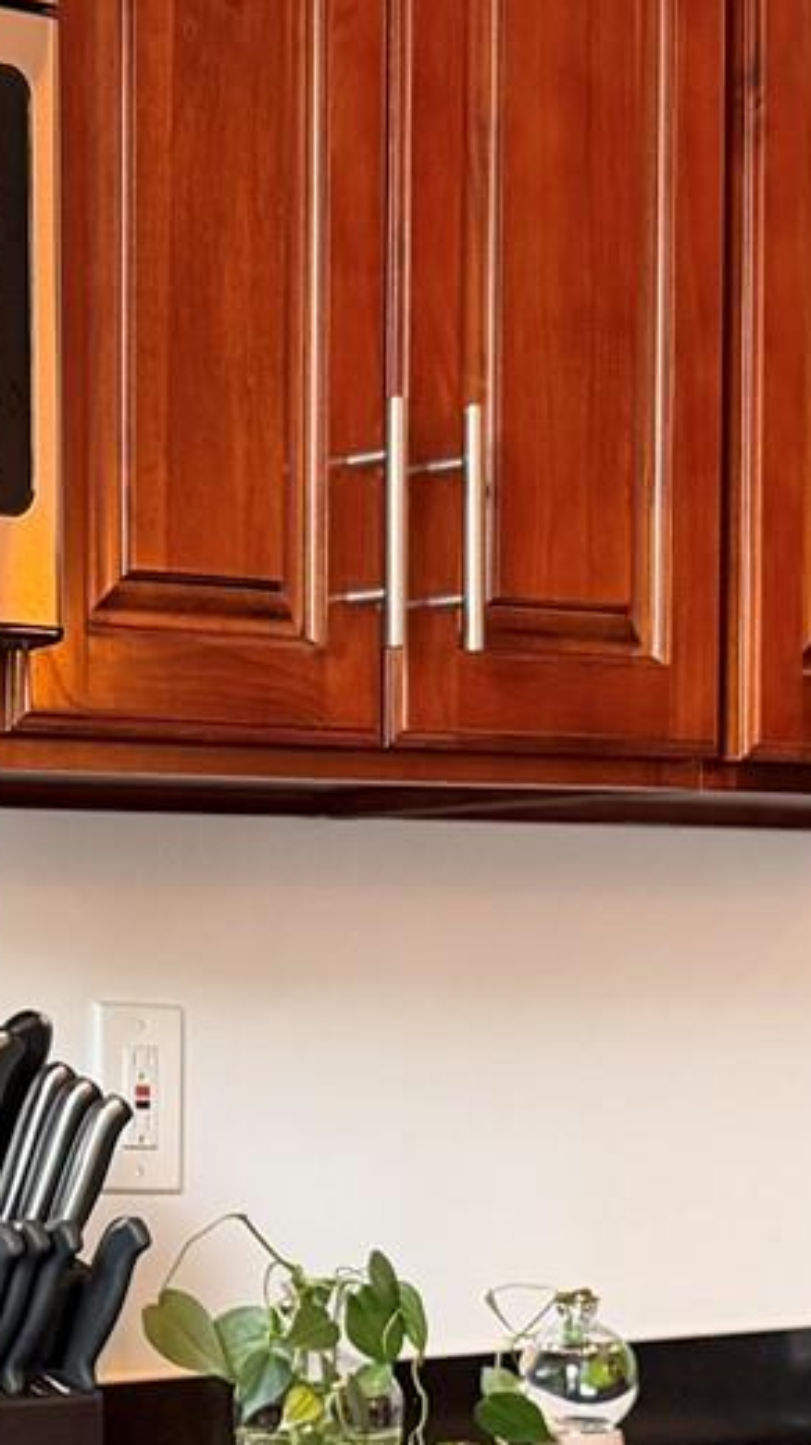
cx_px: -486
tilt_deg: -1.8
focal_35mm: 103
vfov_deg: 20.4
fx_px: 3943
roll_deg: +0.7
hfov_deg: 11.2
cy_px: 1242
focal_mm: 6.76
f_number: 1.78
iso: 250
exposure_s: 1/60
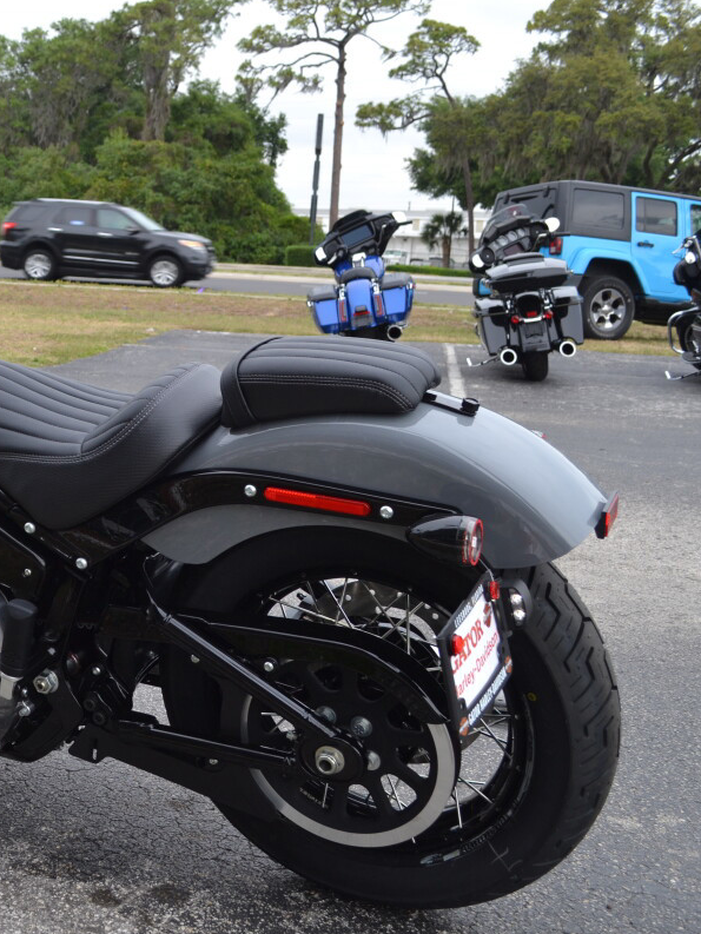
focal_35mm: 48
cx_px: 52
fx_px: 1296
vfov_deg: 39.7
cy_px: 465
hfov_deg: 28.9
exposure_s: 1/125
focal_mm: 22
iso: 160
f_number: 5.6
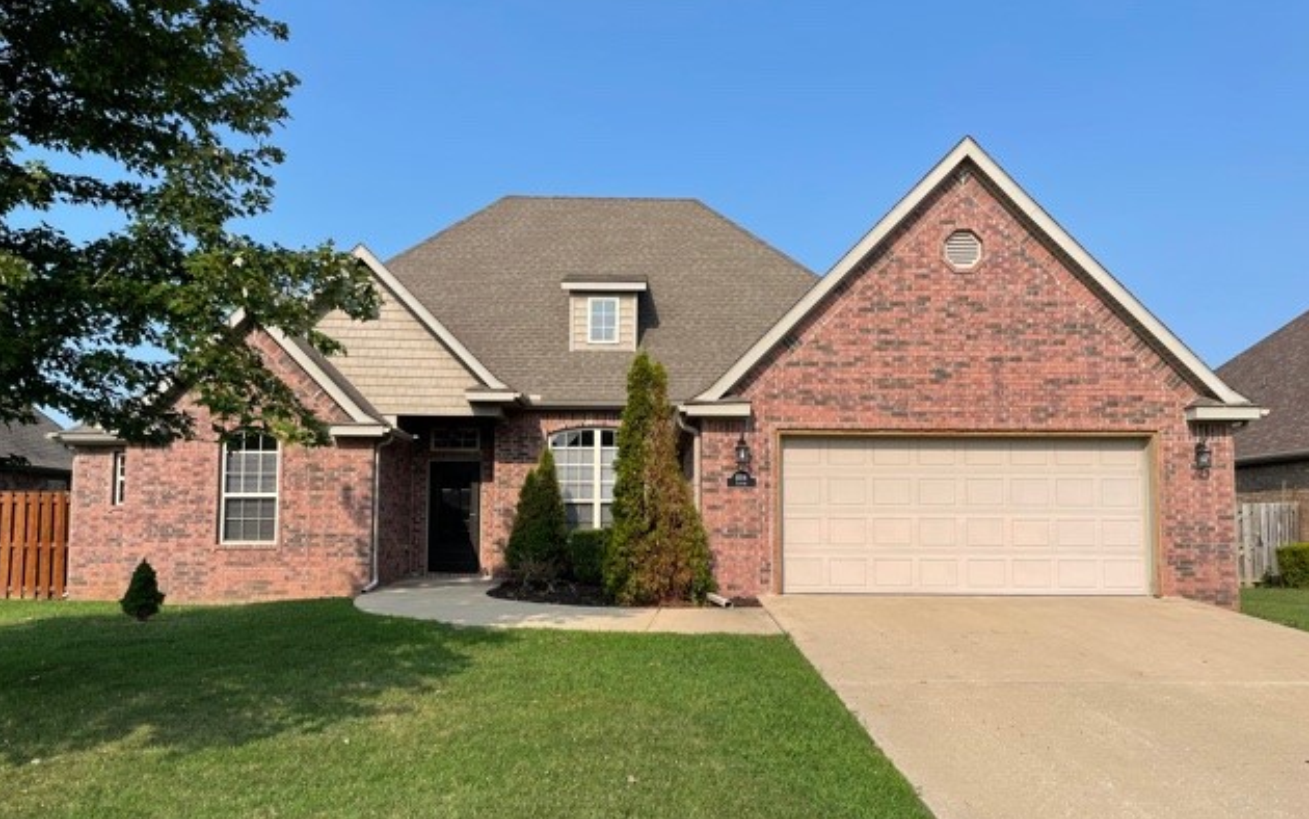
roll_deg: +0.1
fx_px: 999
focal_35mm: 28
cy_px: 464
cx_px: 661
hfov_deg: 66.5
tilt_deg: +3.8
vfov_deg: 44.5
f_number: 1.6
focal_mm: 4.2
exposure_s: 1/3125
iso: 32
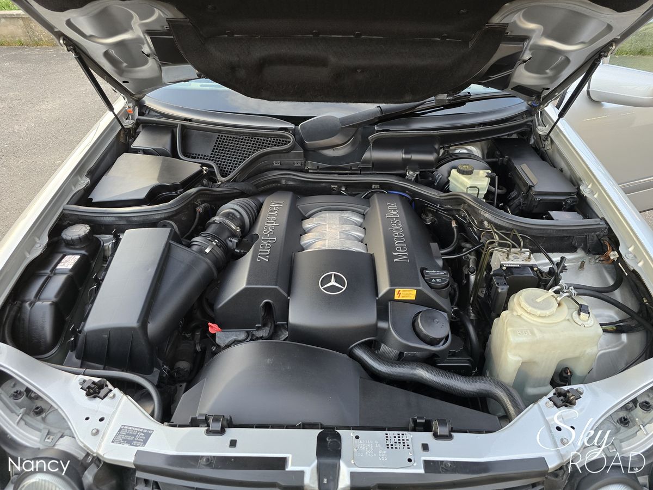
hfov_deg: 73.9
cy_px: 245
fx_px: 434
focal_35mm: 23
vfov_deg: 58.9
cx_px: 326
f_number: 1.7
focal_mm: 6.3
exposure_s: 1/100
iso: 500
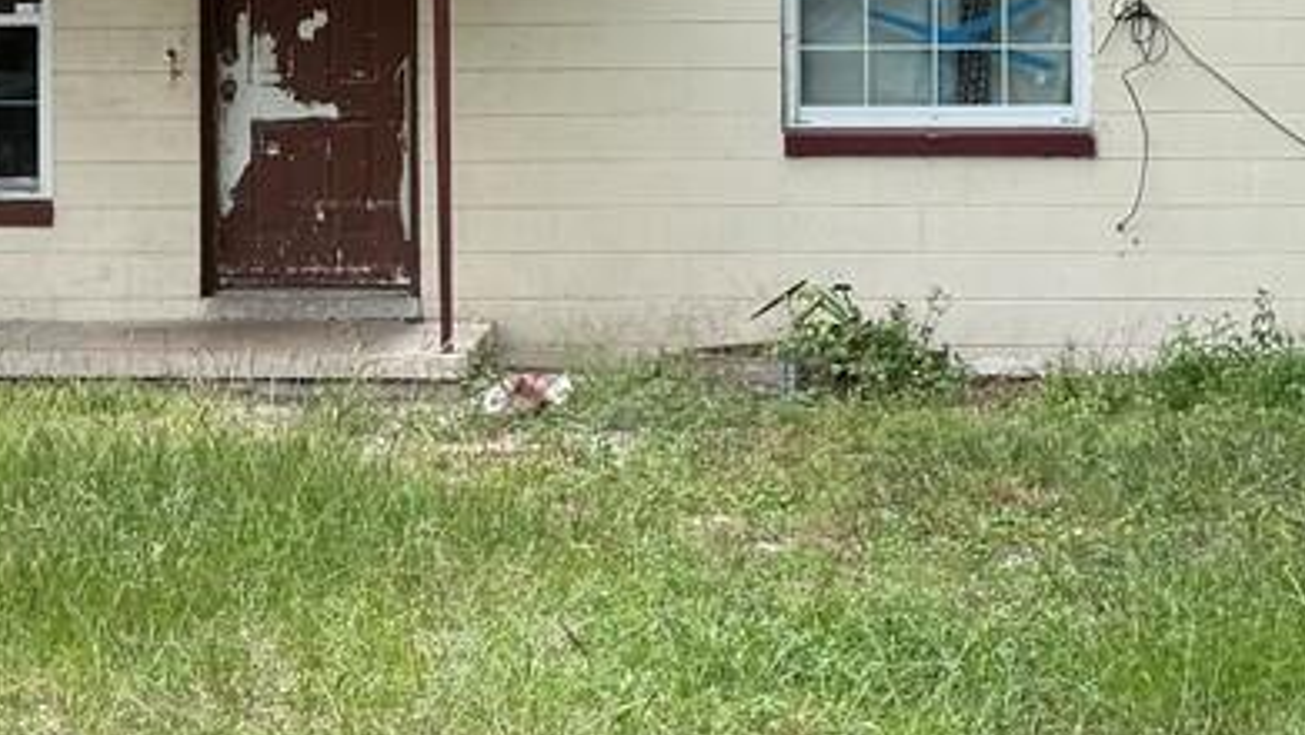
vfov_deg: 11.2
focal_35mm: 107
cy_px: 27
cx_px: 350
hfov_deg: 19.9
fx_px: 3703
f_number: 1.78
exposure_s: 1/1361
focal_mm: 6.76
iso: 100
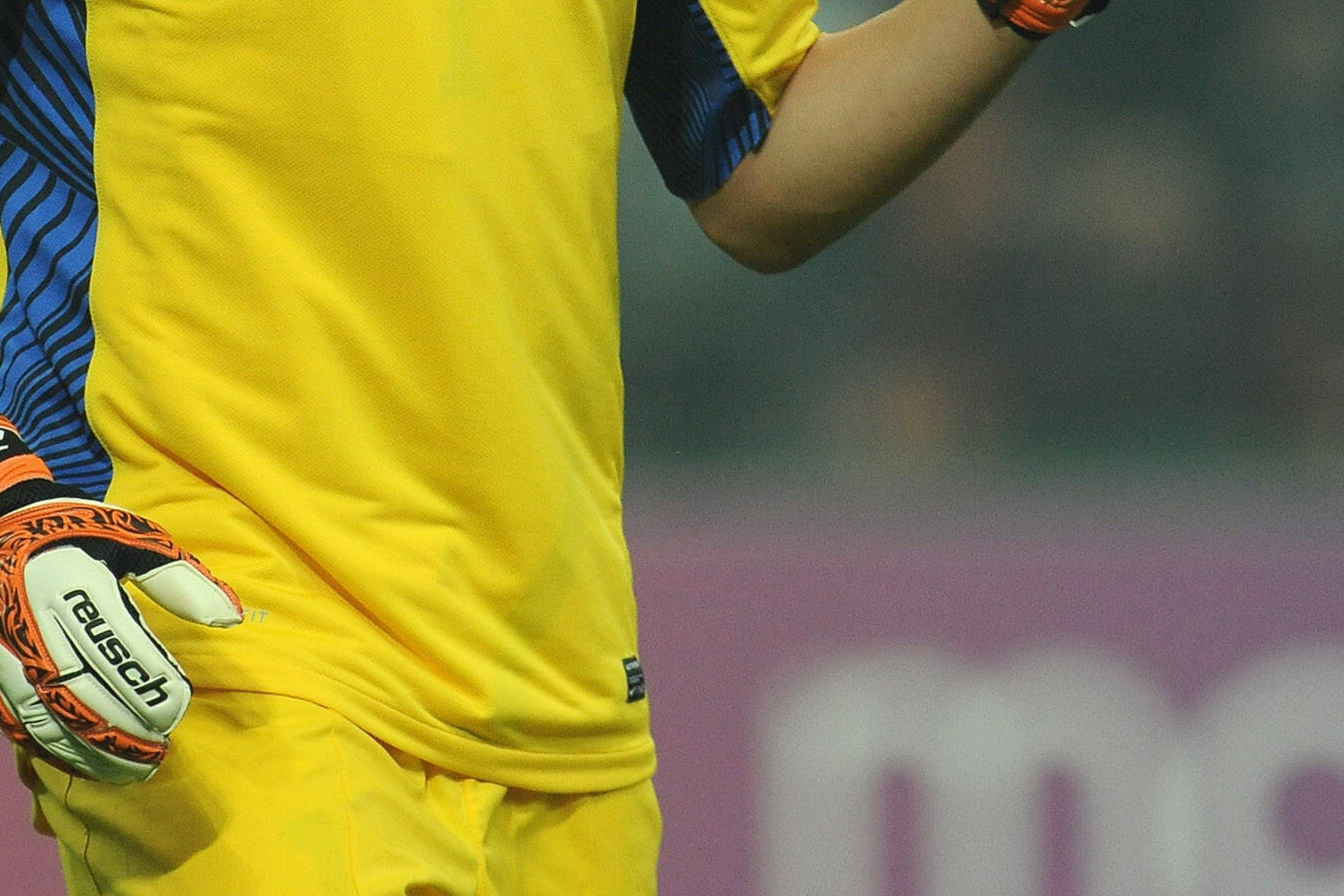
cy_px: -88
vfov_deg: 1.5
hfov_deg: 2.2
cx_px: 601
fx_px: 34937
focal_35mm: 936
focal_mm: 420
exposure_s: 1/1000
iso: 2000
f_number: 4
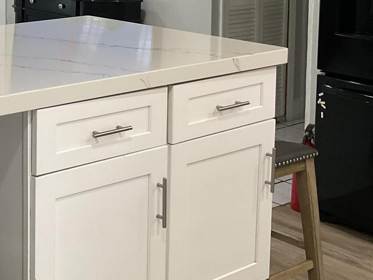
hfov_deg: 24.0
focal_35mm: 75
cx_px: -55
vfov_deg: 19.0
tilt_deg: -6.7
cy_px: -16
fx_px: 808
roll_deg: +0.0
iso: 80
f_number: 1.8
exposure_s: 1/60
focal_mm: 3
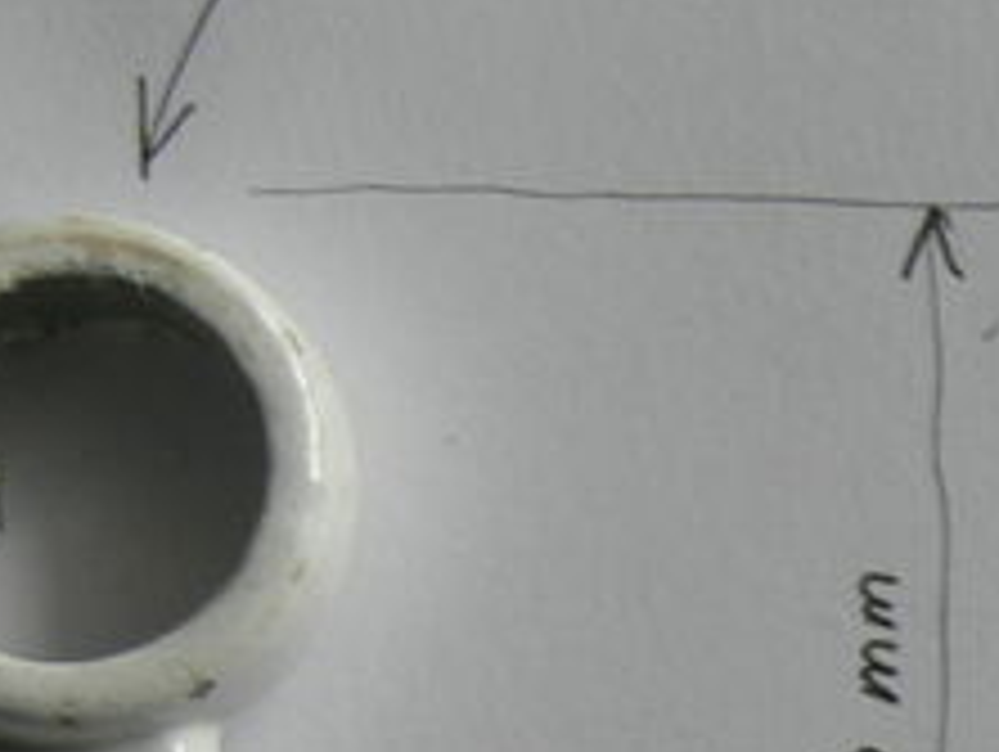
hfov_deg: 8.6
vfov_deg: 6.6
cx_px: 1503
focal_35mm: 225
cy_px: 1022
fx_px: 6500
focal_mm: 9.9
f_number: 3.6
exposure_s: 1/50
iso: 80
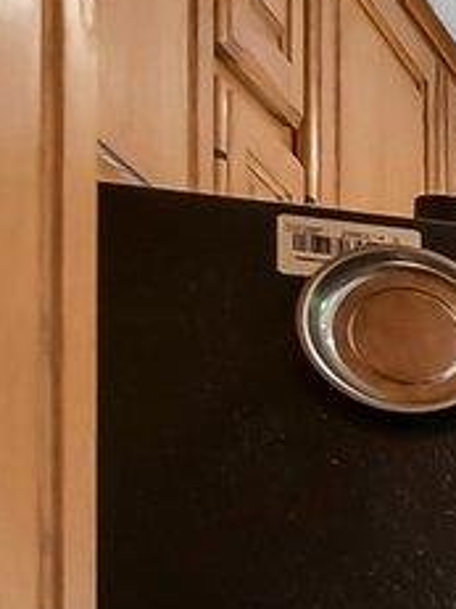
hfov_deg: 6.4
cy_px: 916
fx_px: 2250
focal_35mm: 128
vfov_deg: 14.4
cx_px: 2267
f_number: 8
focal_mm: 10
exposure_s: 1/15
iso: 400
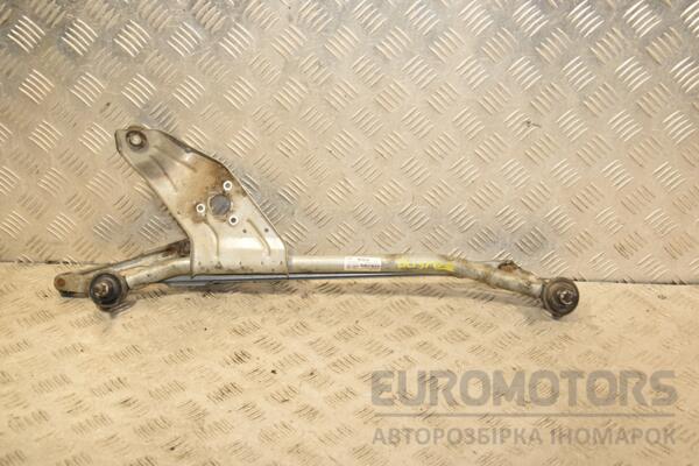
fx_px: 932
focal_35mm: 48
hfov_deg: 41.1
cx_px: 350
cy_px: 233
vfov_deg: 28.1
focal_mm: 32
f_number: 6.3
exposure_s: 1/200
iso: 800
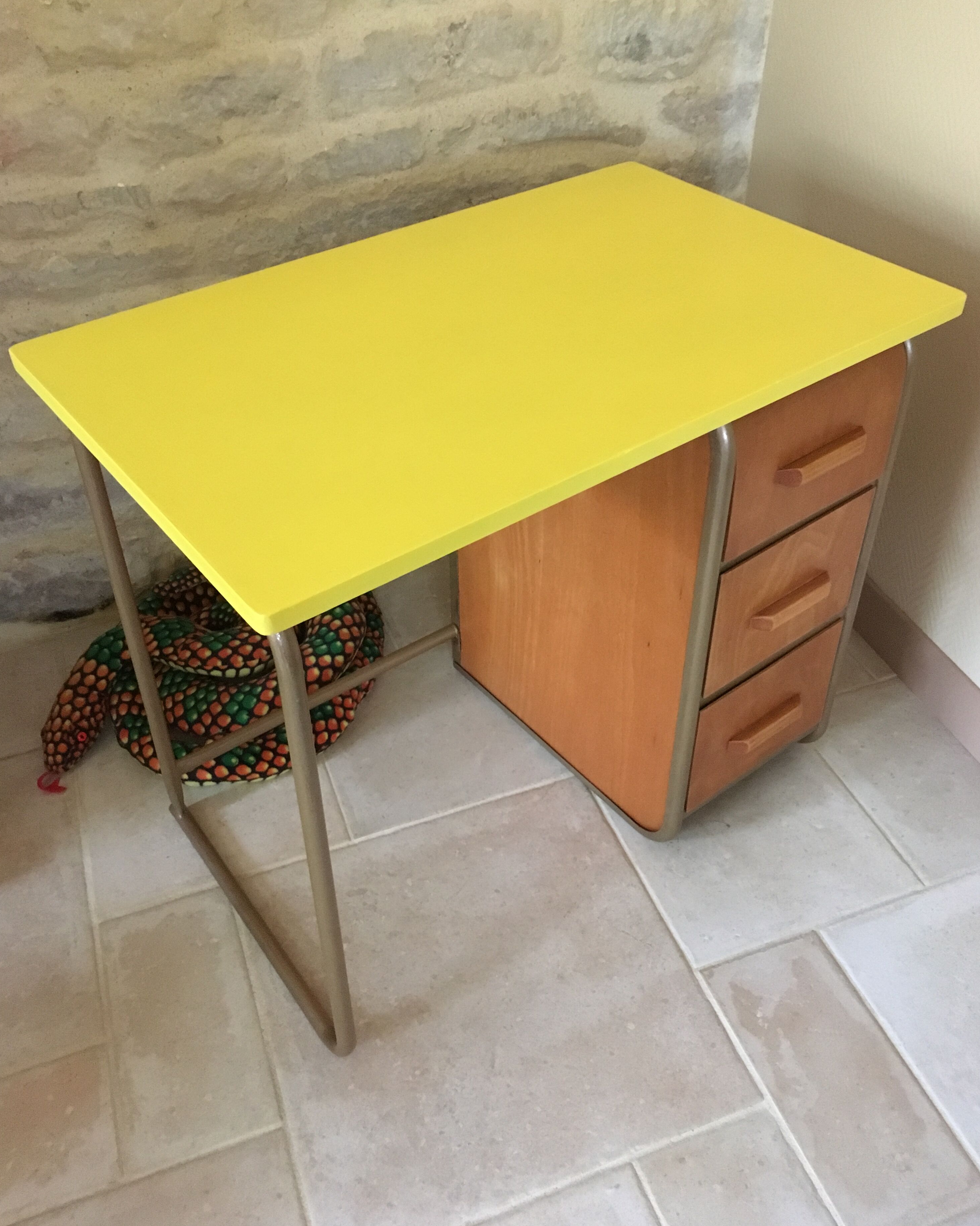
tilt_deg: -40.5
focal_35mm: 31
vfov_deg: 57.1
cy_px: 578
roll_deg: +2.5
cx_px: 494
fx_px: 1124
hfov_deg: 47.1
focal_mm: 4.15
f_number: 2.2
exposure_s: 1/17
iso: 320
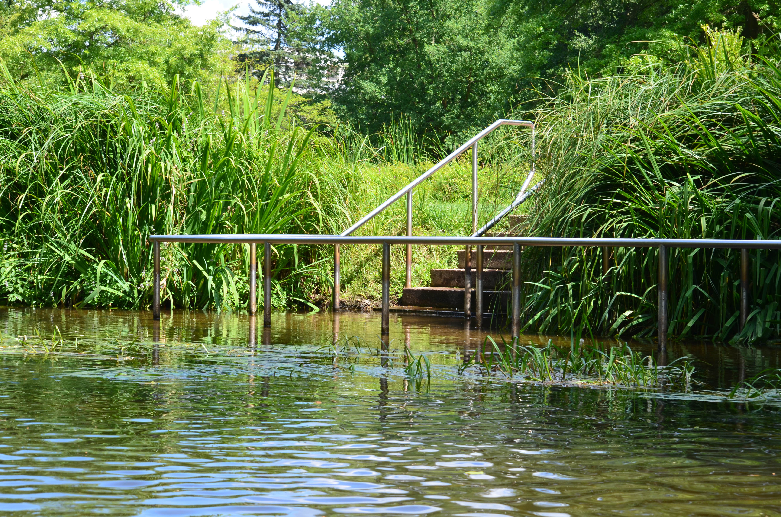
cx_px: 390
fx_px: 1786
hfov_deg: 24.7
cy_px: 258
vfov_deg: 16.5
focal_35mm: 82
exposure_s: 1/100
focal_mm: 55
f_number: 11
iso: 200
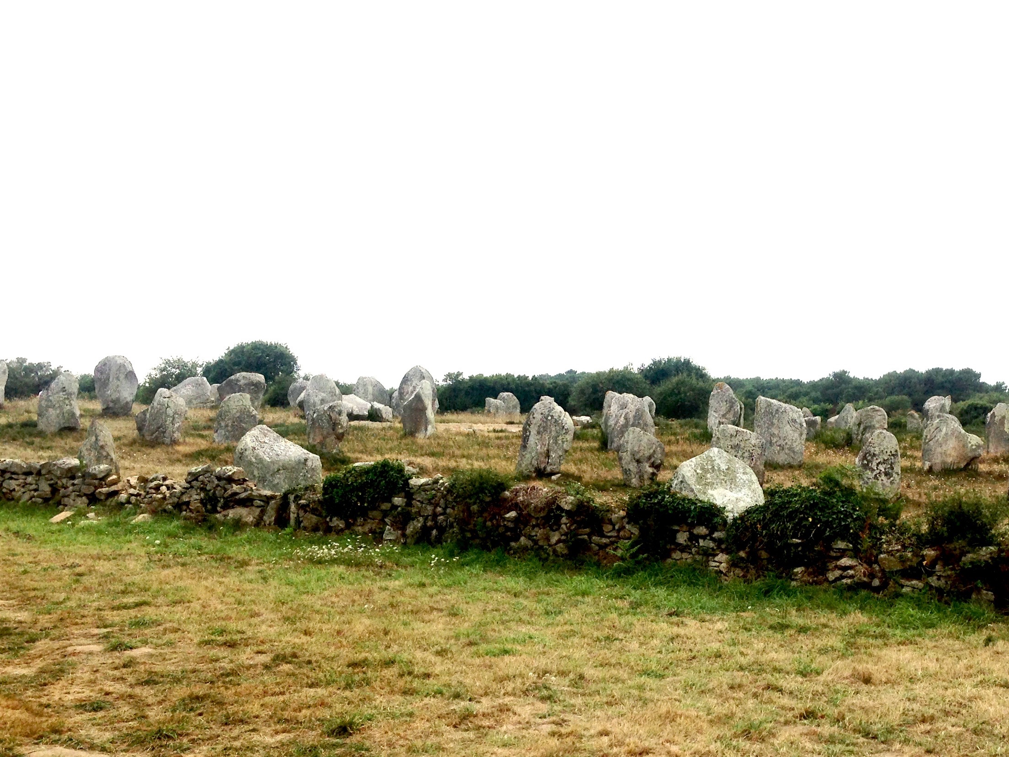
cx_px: 660
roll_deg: -1.6
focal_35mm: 49
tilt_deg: -0.9
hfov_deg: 38.5
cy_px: 463
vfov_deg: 29.6
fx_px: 1428
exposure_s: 1/847
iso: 50
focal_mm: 4.12
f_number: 2.4
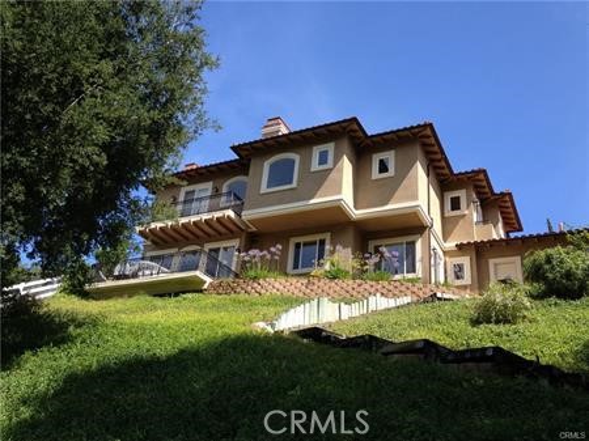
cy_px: 220
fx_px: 595
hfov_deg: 52.7
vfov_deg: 40.7
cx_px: 294
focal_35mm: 35
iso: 64
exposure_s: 1/768
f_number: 2.4
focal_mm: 4.28
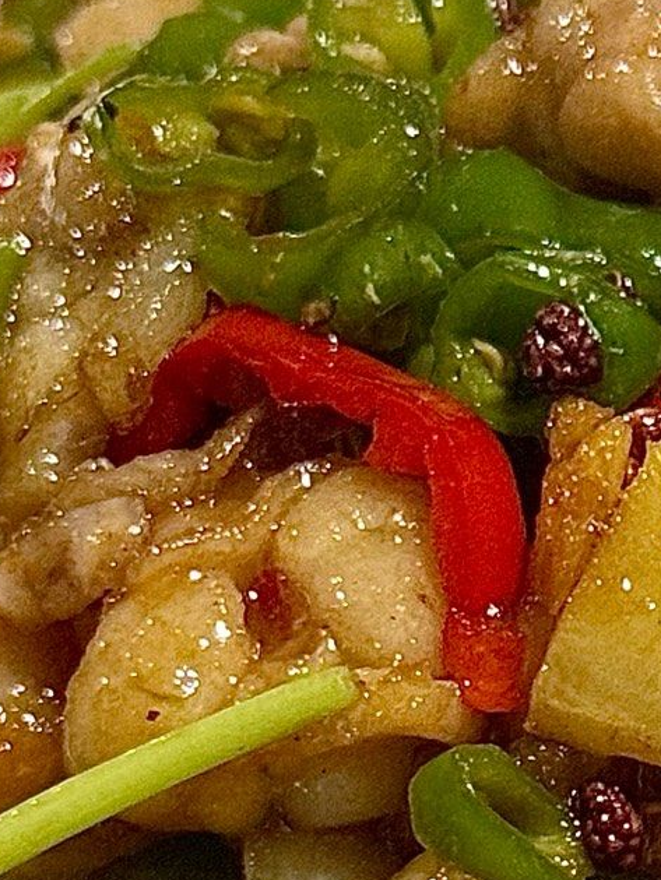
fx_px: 5292
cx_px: 672
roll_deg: +1.8
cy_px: 1108
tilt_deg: -42.1
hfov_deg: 7.1
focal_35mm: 208
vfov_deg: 9.4
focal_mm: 6.76
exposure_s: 1/33
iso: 200
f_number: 1.78
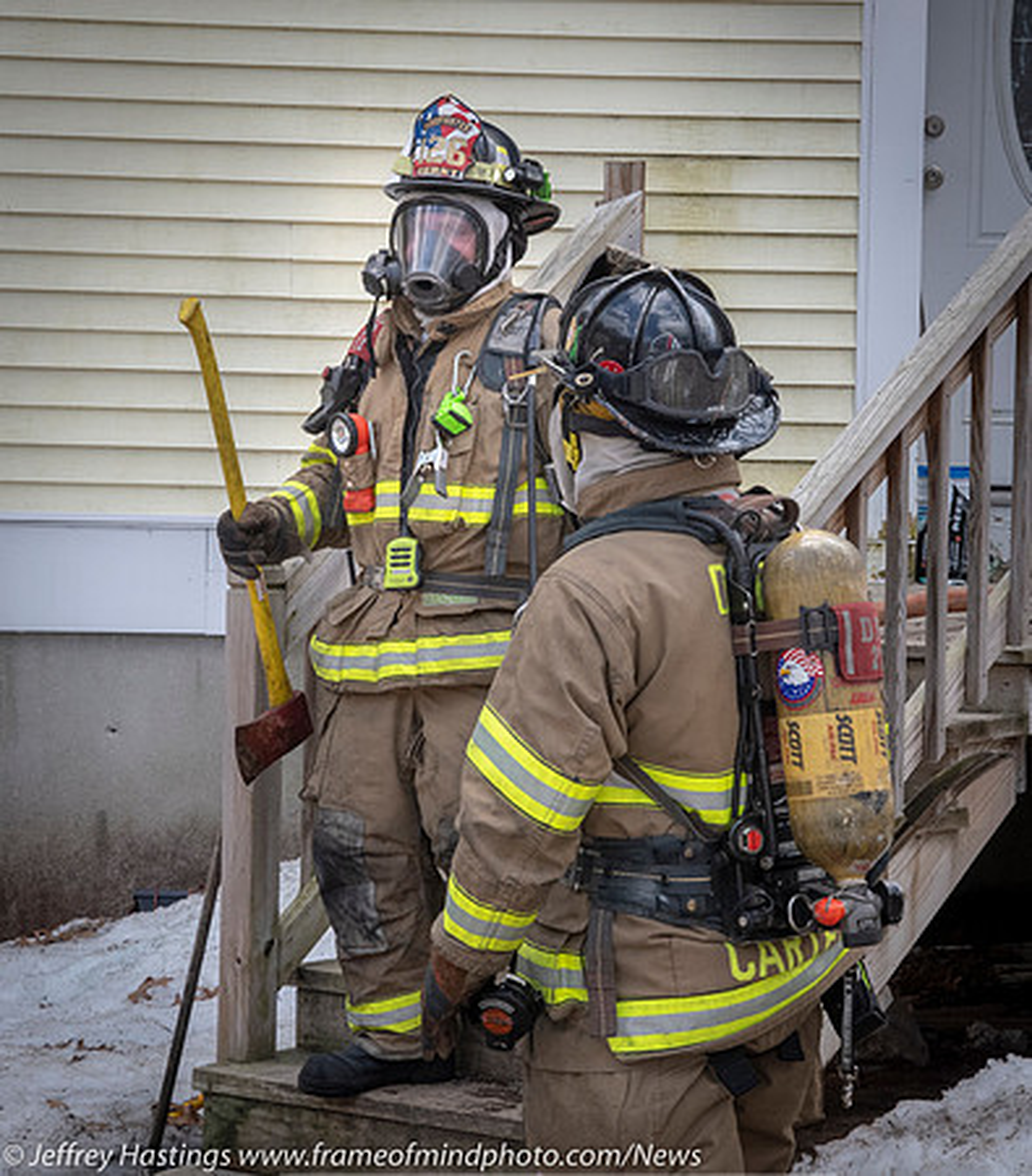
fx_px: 3860
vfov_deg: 17.3
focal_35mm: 107
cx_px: 642
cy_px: 525
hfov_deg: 15.2
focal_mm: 46
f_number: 9
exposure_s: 1/400
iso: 1000
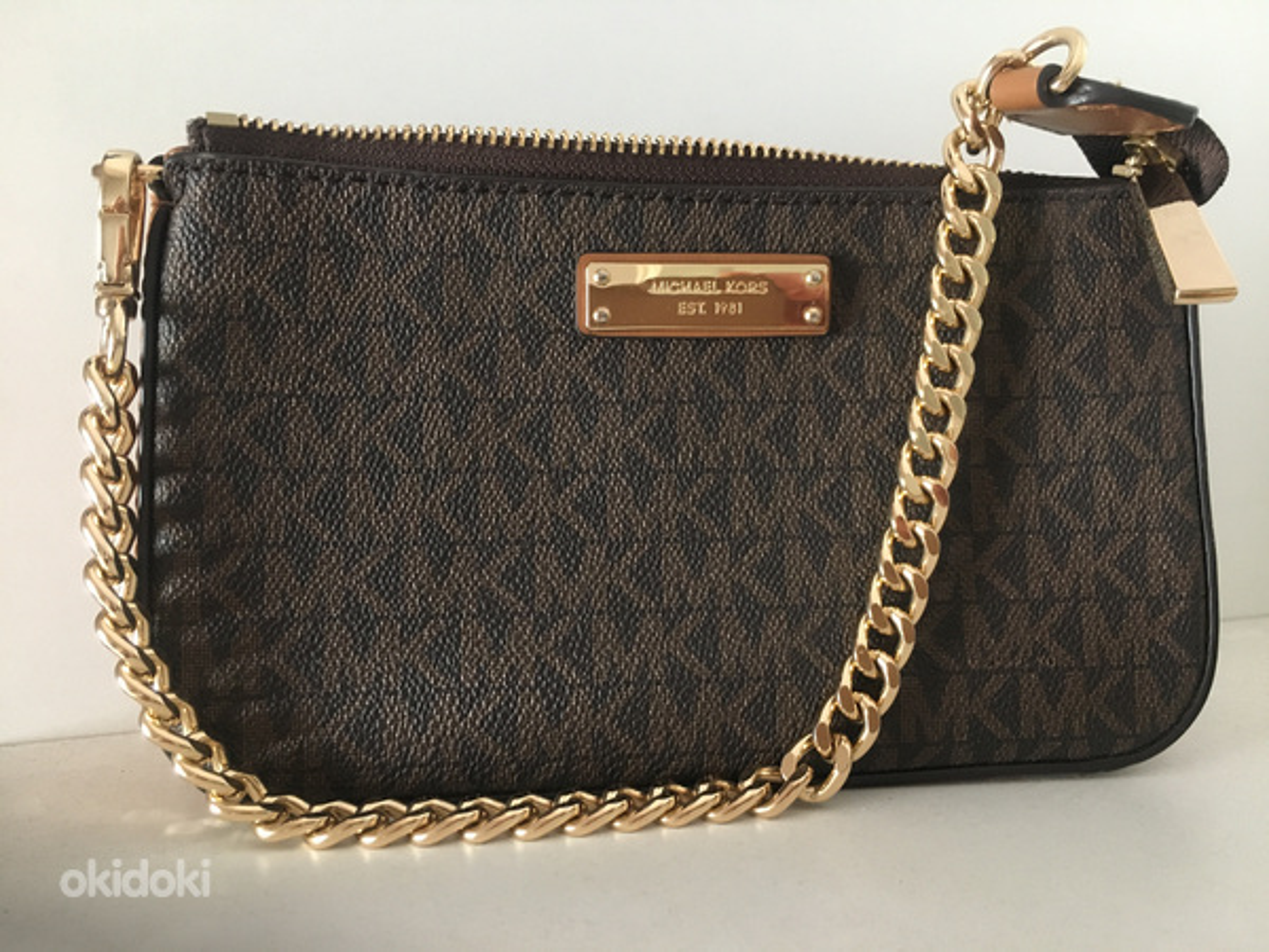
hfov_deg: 61.7
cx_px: 634
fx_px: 1063
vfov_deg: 48.2
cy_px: 476
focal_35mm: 29
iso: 200
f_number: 2.2
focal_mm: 4.15
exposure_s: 1/17
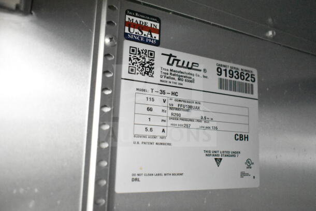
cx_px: 158
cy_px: 106
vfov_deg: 40.0
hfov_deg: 57.2
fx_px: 290
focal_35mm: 33
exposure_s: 1/40
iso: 18000
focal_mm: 22
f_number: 3.8
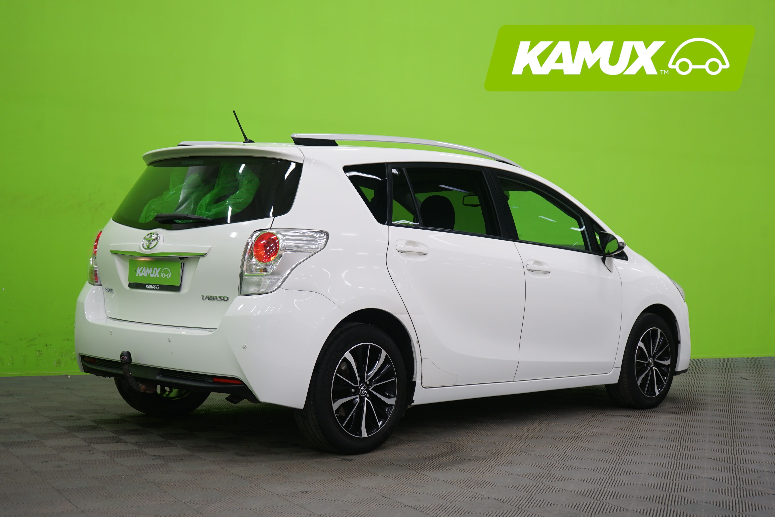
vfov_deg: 26.5
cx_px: 388
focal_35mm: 51
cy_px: 258
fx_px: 1098
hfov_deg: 38.9
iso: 400
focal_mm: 51
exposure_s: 1/10
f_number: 5
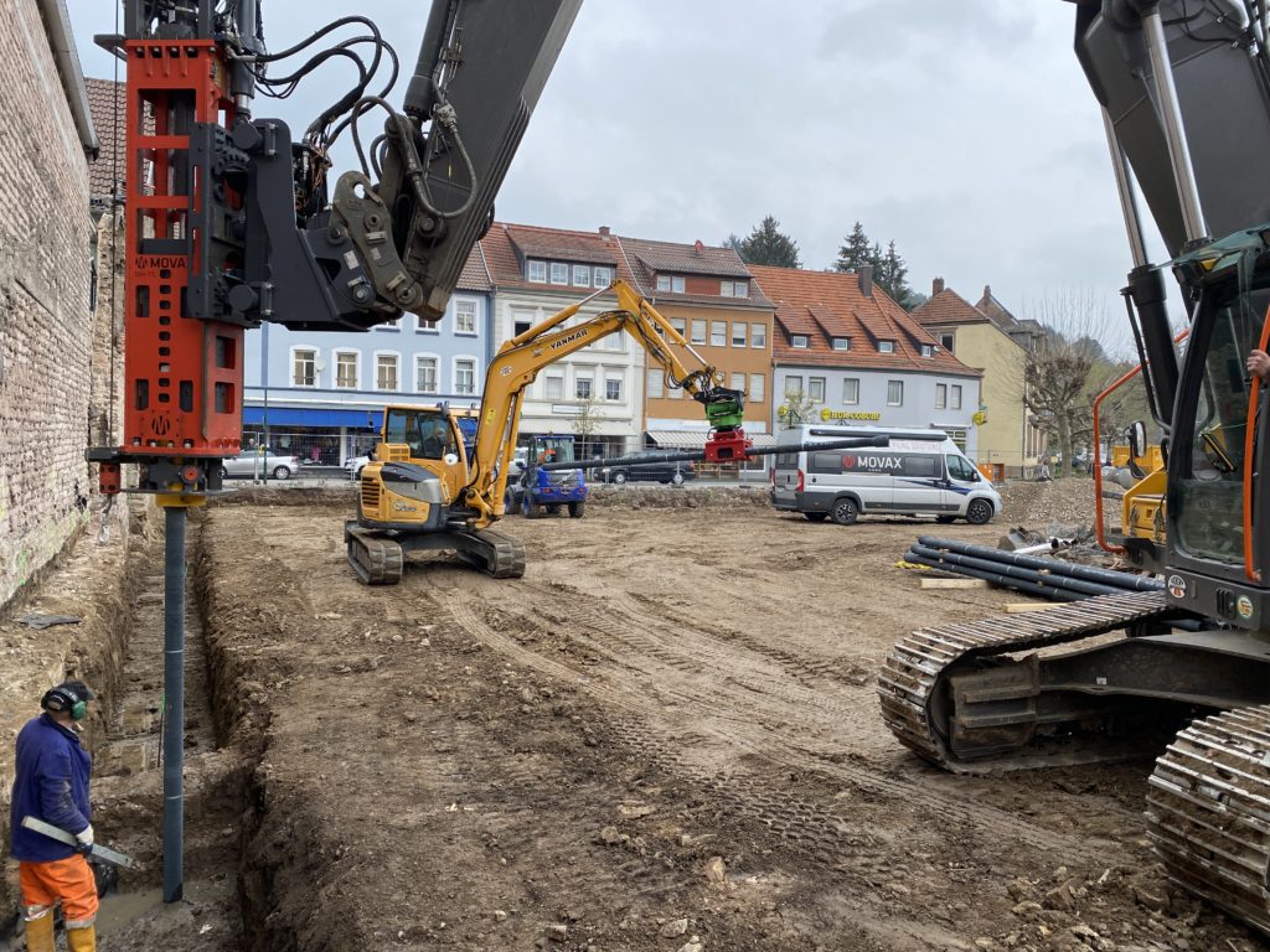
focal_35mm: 26
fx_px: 954
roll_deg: -1.7
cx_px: 635
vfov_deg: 53.1
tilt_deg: -0.8
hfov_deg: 67.3
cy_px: 476
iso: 32
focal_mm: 4.25
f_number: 1.8
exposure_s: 1/1157
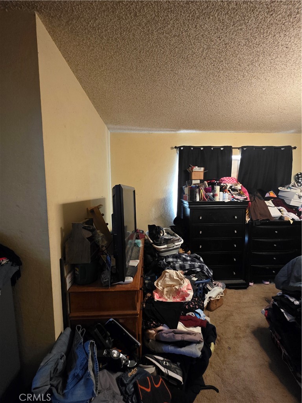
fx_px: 151
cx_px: 151
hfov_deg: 89.9
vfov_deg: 106.2
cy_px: 202
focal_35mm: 13
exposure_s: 1/60
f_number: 1.9
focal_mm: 2.2
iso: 1000
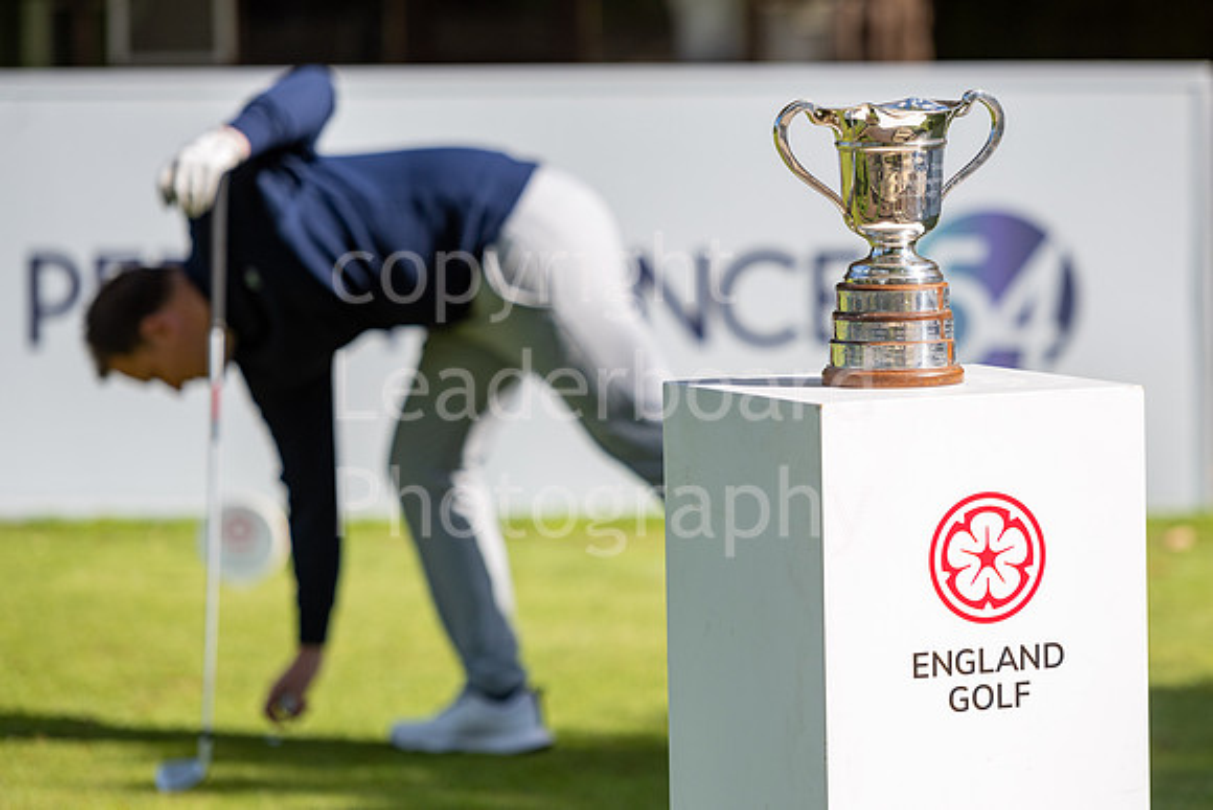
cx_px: 694
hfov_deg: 9.5
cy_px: 376
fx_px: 7307
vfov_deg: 6.3
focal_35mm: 217
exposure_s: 1/2500
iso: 200
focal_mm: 170
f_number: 2.8
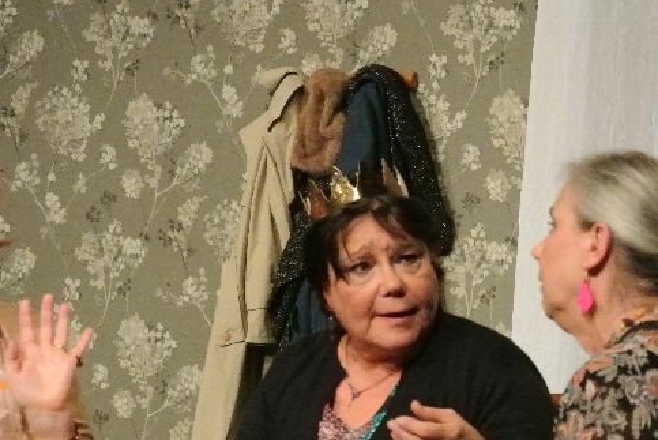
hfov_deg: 8.4
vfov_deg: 5.6
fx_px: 4482
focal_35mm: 245
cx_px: 354
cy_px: 326
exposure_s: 1/320
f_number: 4.2
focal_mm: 55.1
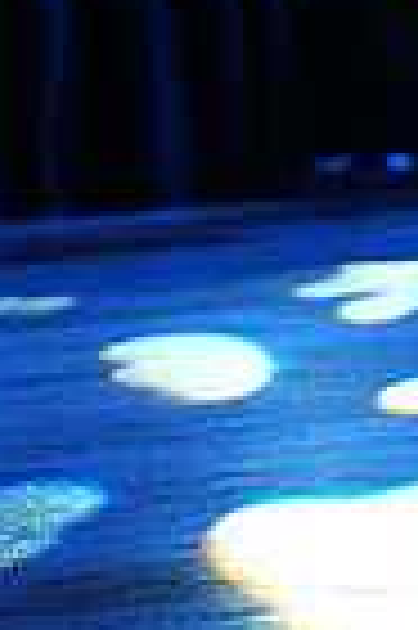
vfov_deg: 3.2
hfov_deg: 2.1
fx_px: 11156
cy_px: -270
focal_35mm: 639
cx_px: 753
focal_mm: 154
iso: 6400
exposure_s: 1/400
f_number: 4.5
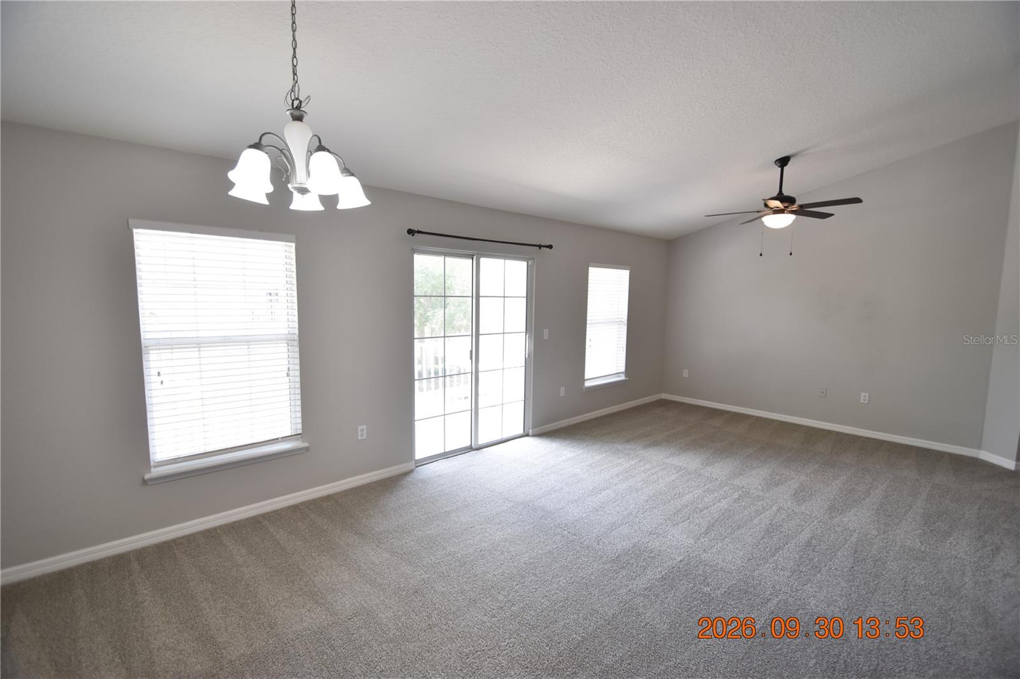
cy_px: 340
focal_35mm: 15
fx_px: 425
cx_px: 510
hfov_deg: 100.4
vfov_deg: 77.3
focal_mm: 10
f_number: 4
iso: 400
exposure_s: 1/60
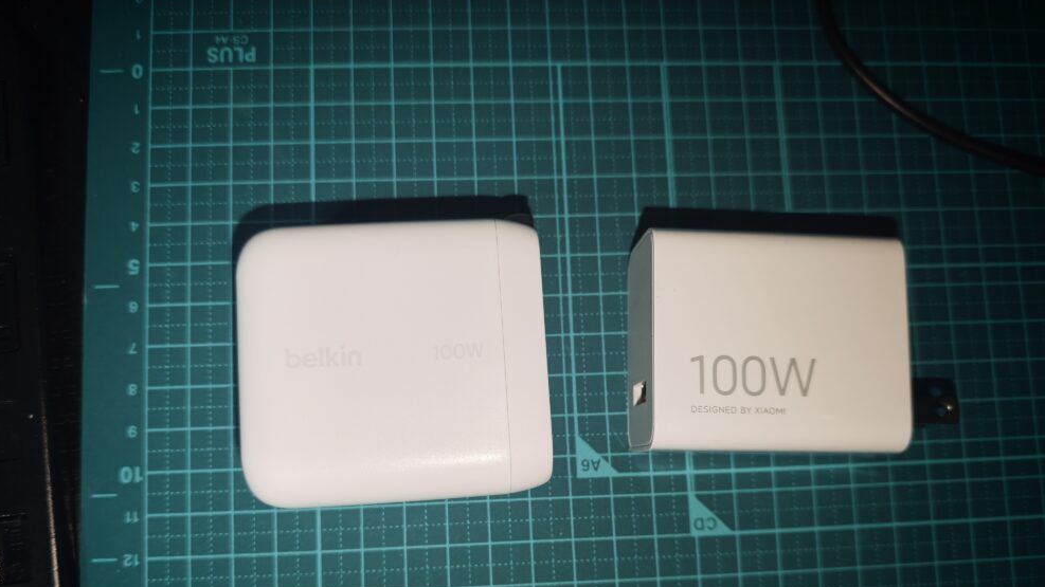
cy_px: 398
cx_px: 504
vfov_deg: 43.7
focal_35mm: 26
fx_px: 720
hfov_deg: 71.9
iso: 80
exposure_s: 1/120
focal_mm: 6.62
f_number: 1.67
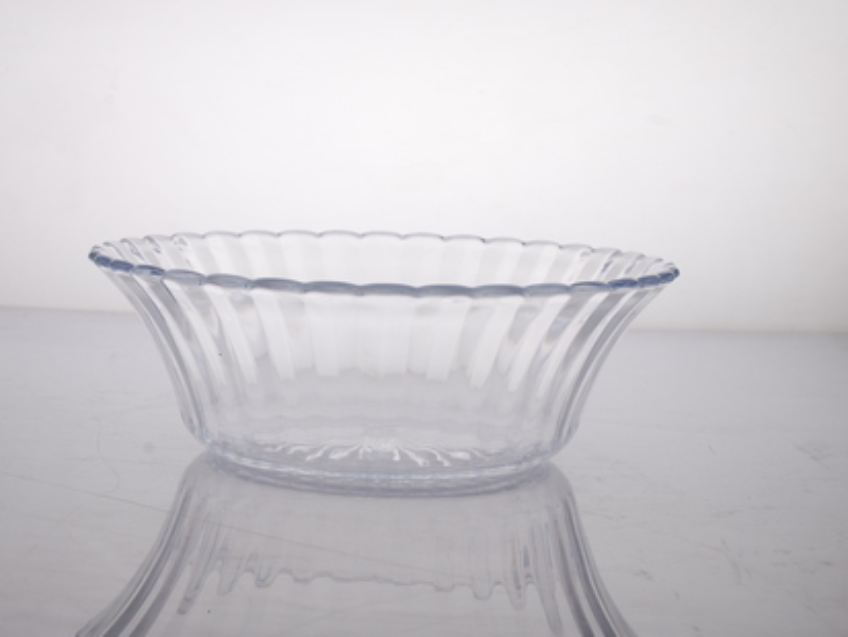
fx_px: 2058
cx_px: 392
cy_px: 327
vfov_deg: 17.6
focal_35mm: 84
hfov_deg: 23.3
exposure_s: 1/125
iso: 100
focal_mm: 48
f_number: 11
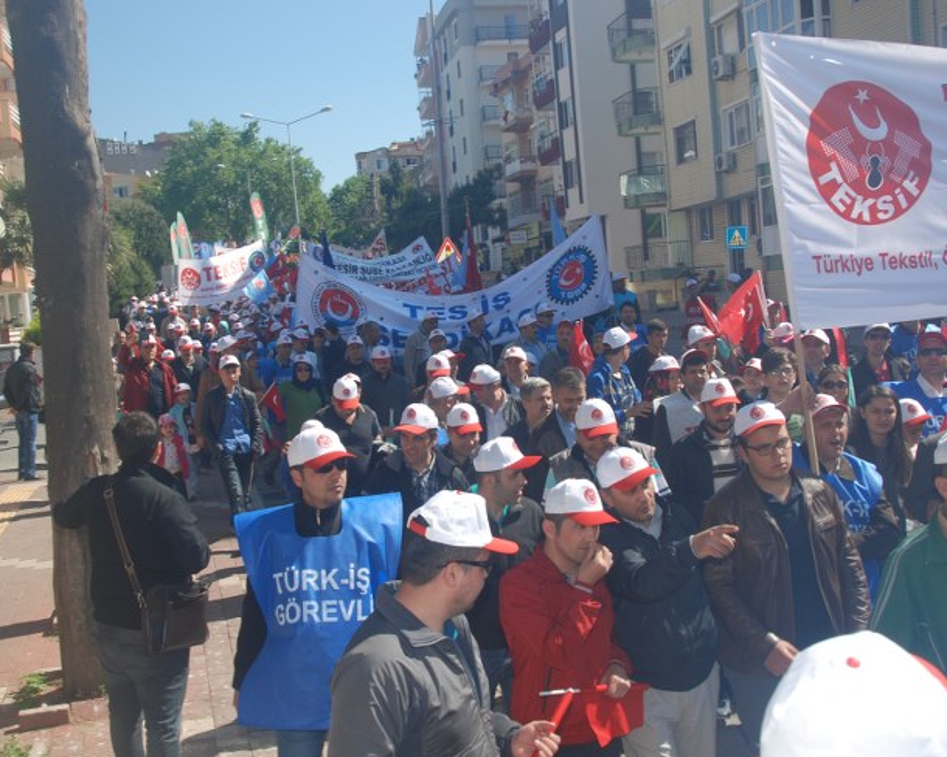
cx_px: 466
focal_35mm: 37
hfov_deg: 49.1
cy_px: 388
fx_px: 1037
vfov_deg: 40.1
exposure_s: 1/200
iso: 100
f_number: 8
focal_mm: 20
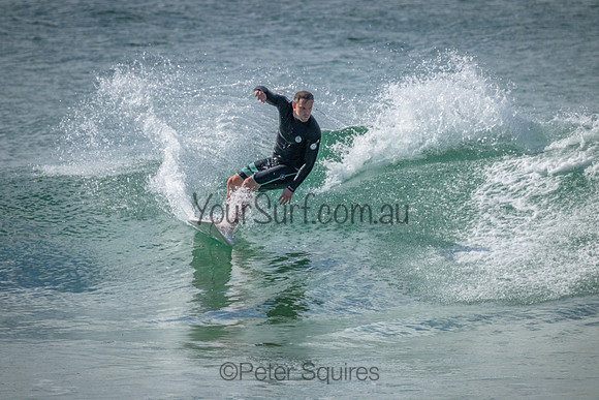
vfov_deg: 1.7
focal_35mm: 800
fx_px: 13314
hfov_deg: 2.6
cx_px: 300
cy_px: 200
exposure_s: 1/1000
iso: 1400
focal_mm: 800
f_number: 11
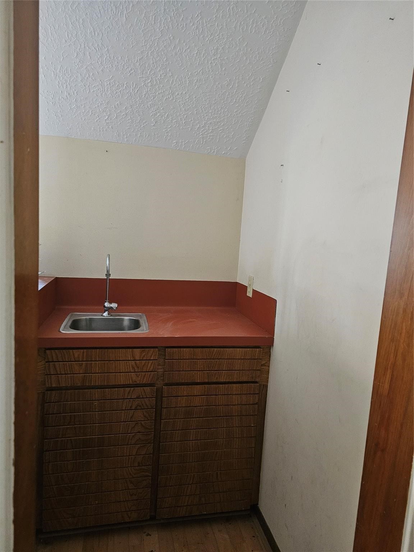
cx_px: 207
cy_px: 276
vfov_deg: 73.9
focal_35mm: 23
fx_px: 367
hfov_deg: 58.9
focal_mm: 6.3
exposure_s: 1/24
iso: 640
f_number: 1.7
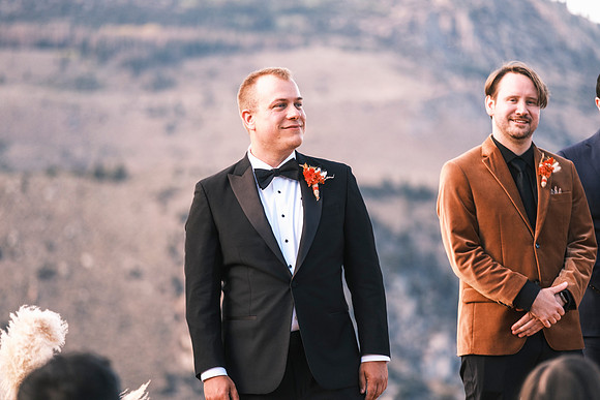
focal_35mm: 210
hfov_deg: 9.8
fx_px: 3501
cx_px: 300
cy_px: 200
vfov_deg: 6.5
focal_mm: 140
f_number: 2.8
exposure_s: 1/750
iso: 400
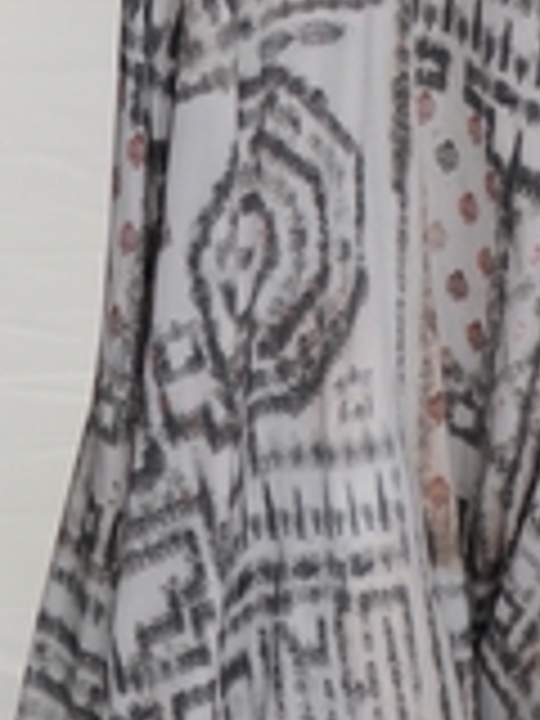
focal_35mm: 375
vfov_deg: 5.3
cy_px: -234
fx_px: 7800
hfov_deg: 4.0
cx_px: 398
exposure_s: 1/200
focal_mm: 80
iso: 640
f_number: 4
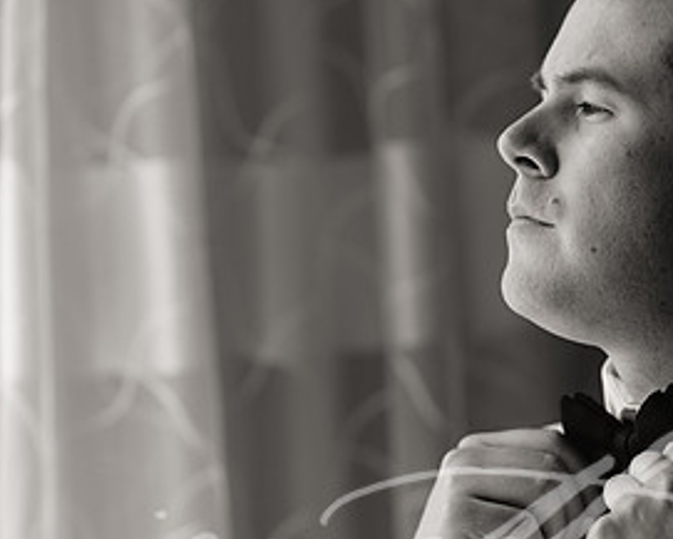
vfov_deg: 9.0
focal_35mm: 171
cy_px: 284
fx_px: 3407
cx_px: 566
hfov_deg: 11.2
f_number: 2.2
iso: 400
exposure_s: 1/640
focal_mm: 85
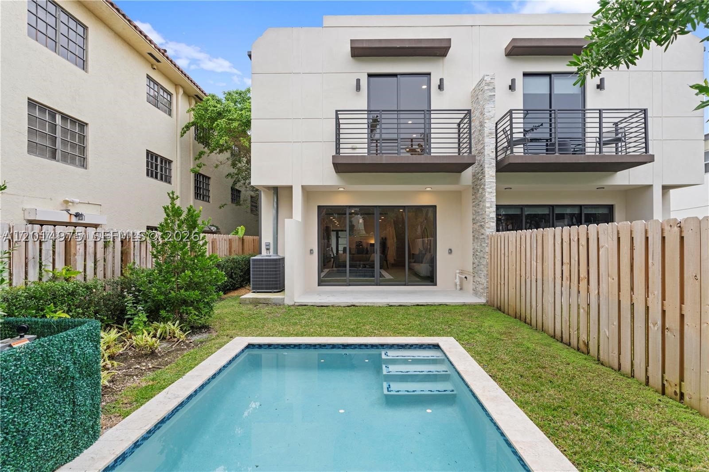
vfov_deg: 73.7
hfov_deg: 96.7
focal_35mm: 16
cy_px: 236
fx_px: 315
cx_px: 354
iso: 64
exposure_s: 1/30
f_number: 5.6
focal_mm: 16
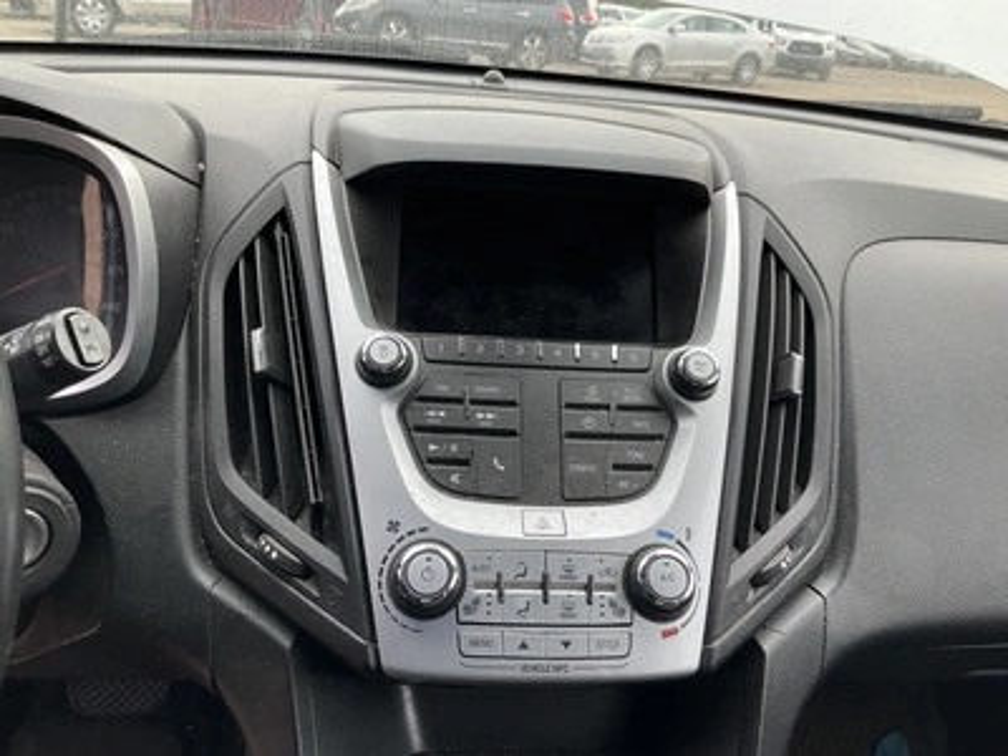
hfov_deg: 61.7
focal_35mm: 29
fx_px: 844
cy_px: 378
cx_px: 504
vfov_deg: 48.2
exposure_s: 1/280
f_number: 1.8
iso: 25
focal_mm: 3
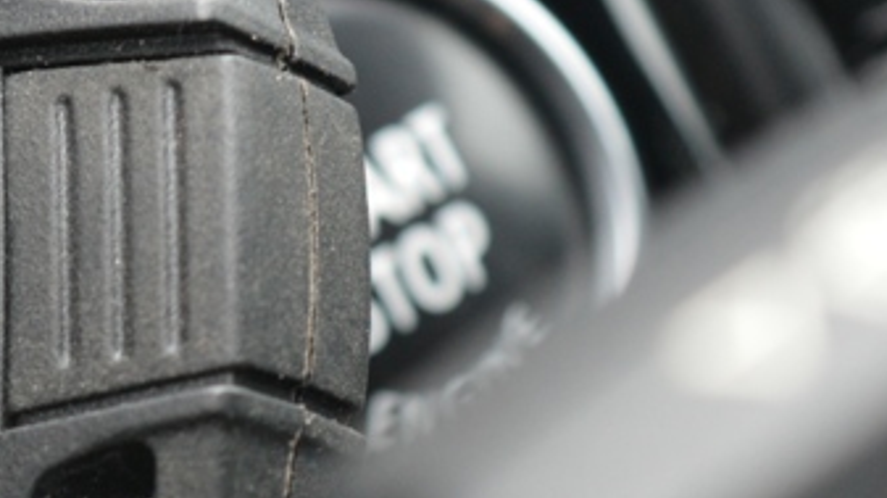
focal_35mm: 263
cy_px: 289
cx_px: -129
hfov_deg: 8.2
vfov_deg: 4.6
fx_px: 6172
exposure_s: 1/15
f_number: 5.6
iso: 640
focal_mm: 55
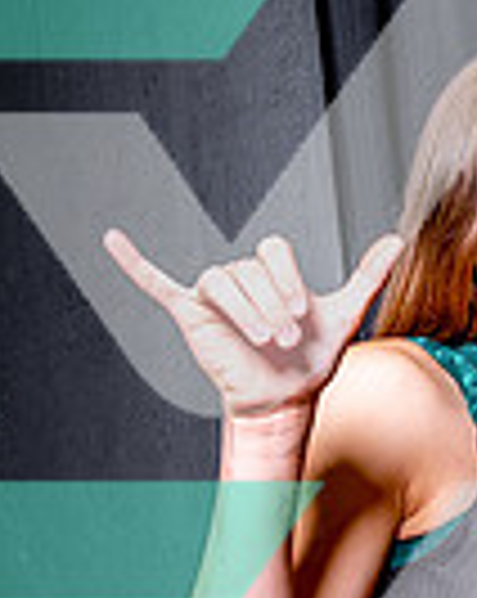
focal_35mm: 184
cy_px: 704
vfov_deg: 10.3
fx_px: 3254
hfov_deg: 8.0
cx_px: 972
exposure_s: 1/125
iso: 100
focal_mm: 44
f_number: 5.6
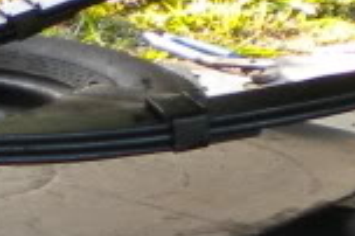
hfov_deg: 8.2
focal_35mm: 245
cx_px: -220
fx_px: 2413
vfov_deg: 5.6
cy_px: 208
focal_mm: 6.3
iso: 80
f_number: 3.1
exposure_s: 1/63
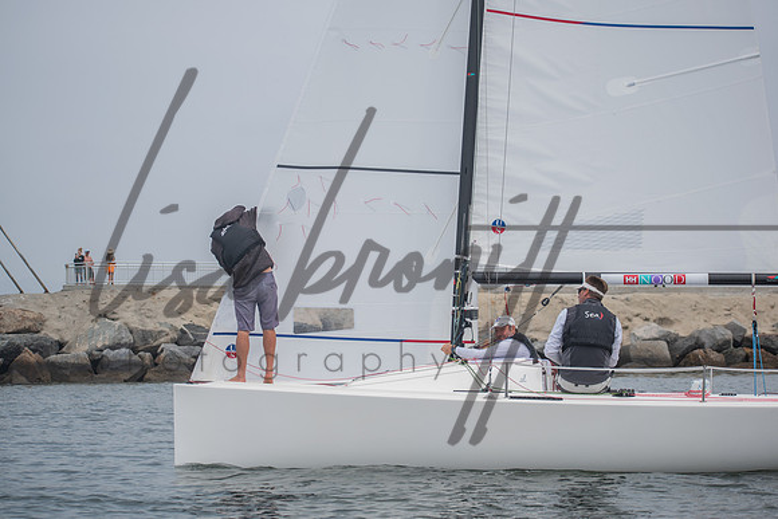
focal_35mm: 108
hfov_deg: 19.0
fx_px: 2330
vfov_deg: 12.7
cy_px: 260
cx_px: 389
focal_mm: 70
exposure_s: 1/500
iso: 100
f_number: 4.5
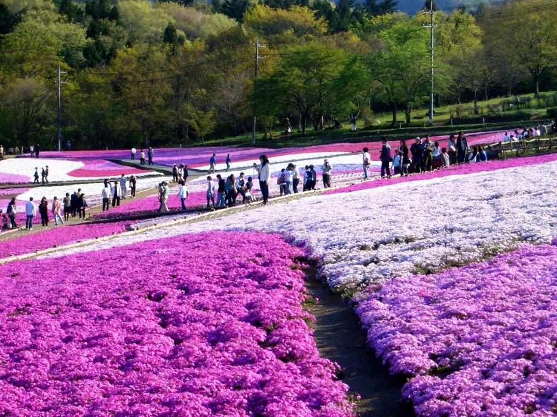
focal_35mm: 105
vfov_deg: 14.1
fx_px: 1690
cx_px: 278
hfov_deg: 18.7
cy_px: 208
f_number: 7.7
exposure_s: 1/160
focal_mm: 17.4
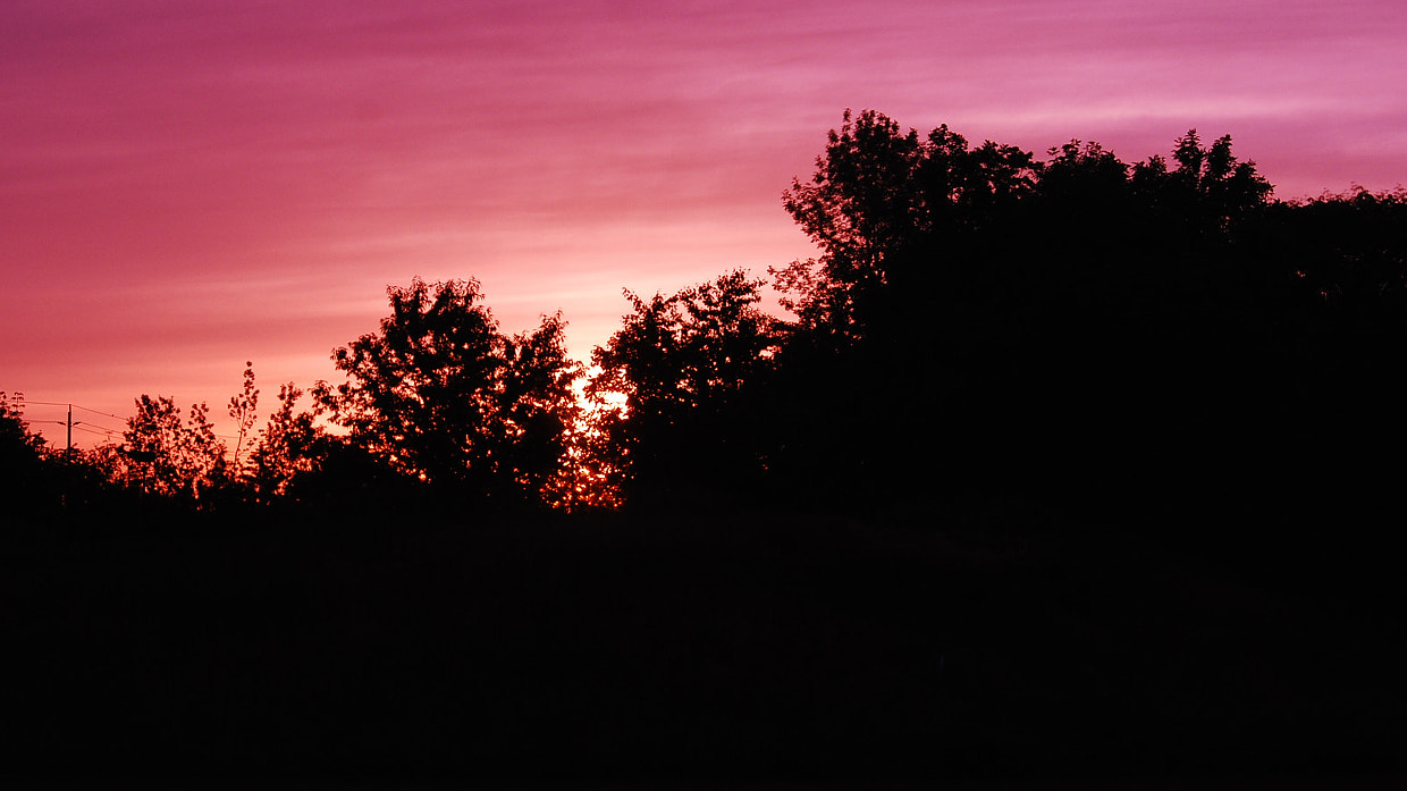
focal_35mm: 112
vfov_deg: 10.8
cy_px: 415
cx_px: 564
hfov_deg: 19.2
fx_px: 4166
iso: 200
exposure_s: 1/50
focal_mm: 55
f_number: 8
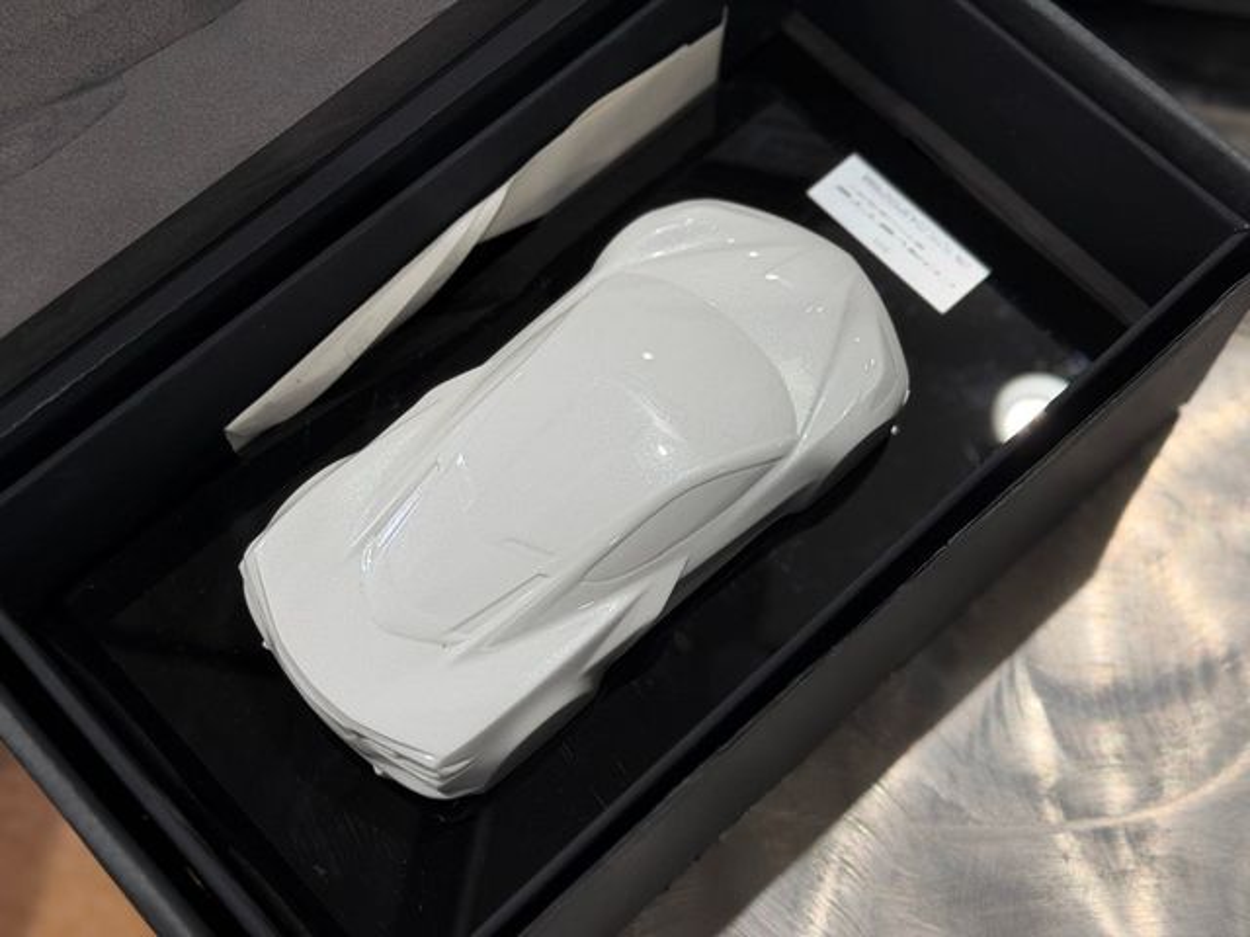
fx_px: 1733
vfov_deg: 30.3
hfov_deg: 39.7
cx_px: 625
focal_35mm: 48
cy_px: 468
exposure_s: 1/60
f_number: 1.78
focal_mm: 6.76
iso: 80
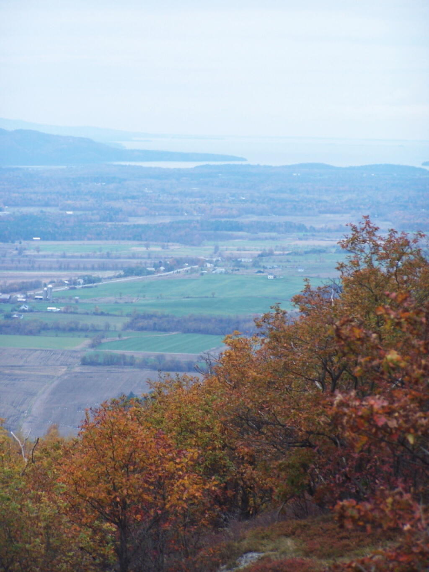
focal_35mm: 189
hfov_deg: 7.9
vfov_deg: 10.5
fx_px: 3123
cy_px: 286
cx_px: 214
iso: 80
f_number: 3.2
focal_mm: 31.3
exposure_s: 1/320
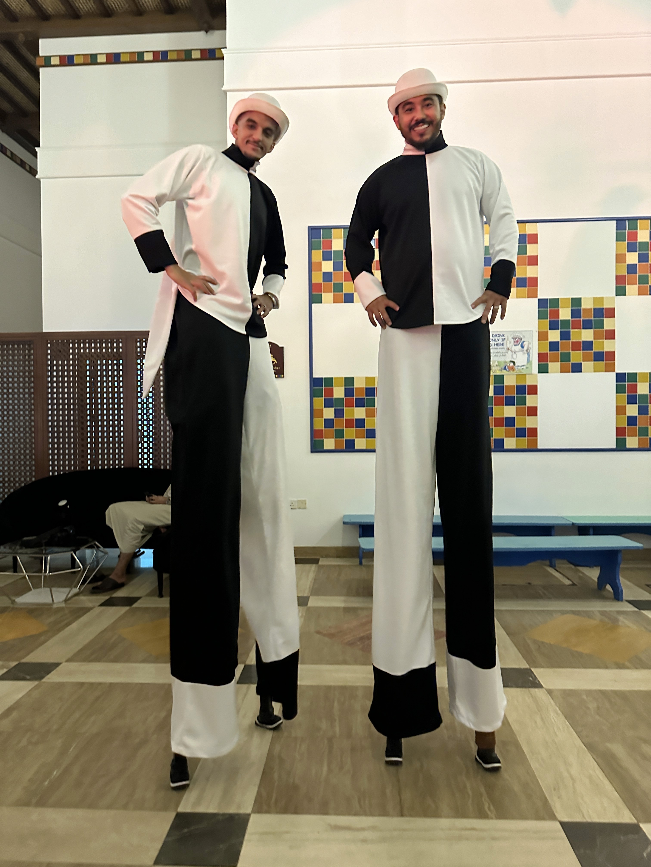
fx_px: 602
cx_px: 326
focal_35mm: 24
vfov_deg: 71.6
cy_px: 434
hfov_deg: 56.8
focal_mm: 6.86
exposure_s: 1/40
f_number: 1.78
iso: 1000
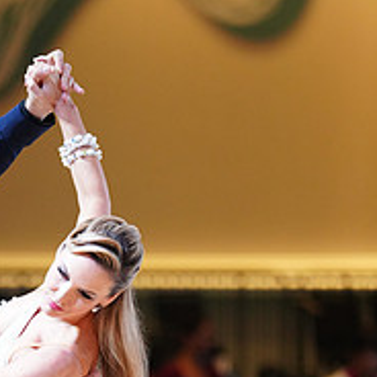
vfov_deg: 3.5
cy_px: 543
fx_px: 6222
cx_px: 77
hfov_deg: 3.5
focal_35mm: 505
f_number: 2.8
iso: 2000
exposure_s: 1/400
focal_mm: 188
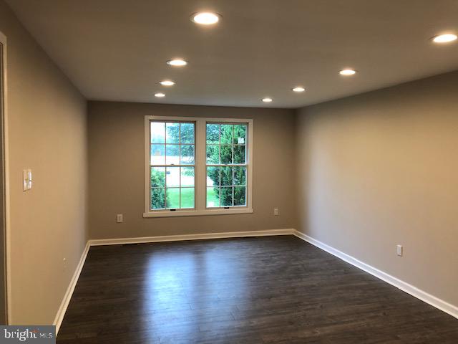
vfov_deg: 49.7
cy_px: 172
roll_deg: +0.1
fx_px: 370
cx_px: 229
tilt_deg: -2.6
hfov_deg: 63.4
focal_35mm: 28
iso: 32
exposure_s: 1/30
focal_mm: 4
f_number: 1.8
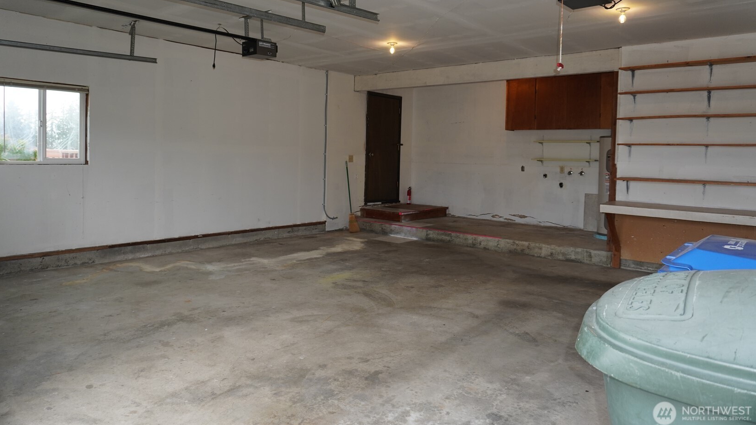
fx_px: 521
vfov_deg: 44.2
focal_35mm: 26
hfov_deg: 71.9
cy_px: 171
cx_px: 374
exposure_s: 1/160
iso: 250
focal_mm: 16
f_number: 4
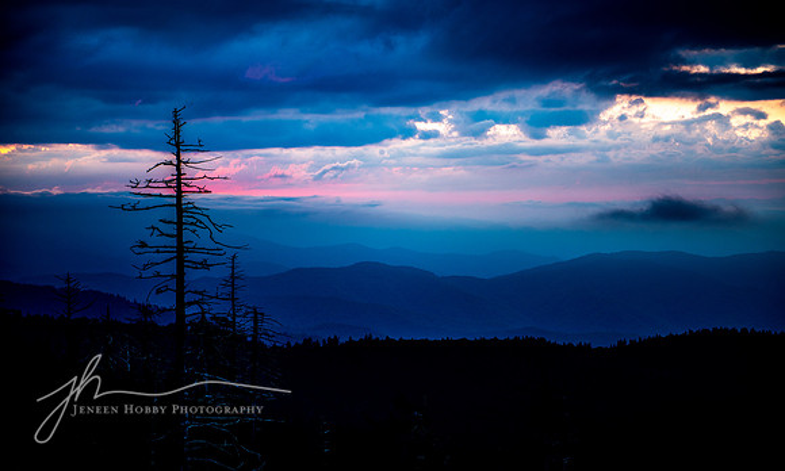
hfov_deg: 28.8
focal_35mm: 72
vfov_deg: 17.5
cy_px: 262
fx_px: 1527
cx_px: 392
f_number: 2.8
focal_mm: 70
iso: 64
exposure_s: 1/50
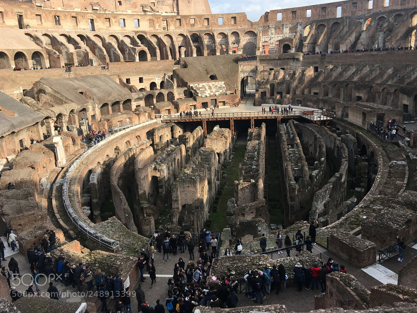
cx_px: 211
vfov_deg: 46.8
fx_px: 361
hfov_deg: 60.0
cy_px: 153
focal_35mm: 30
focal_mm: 4.15
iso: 25
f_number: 2.2
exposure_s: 1/484
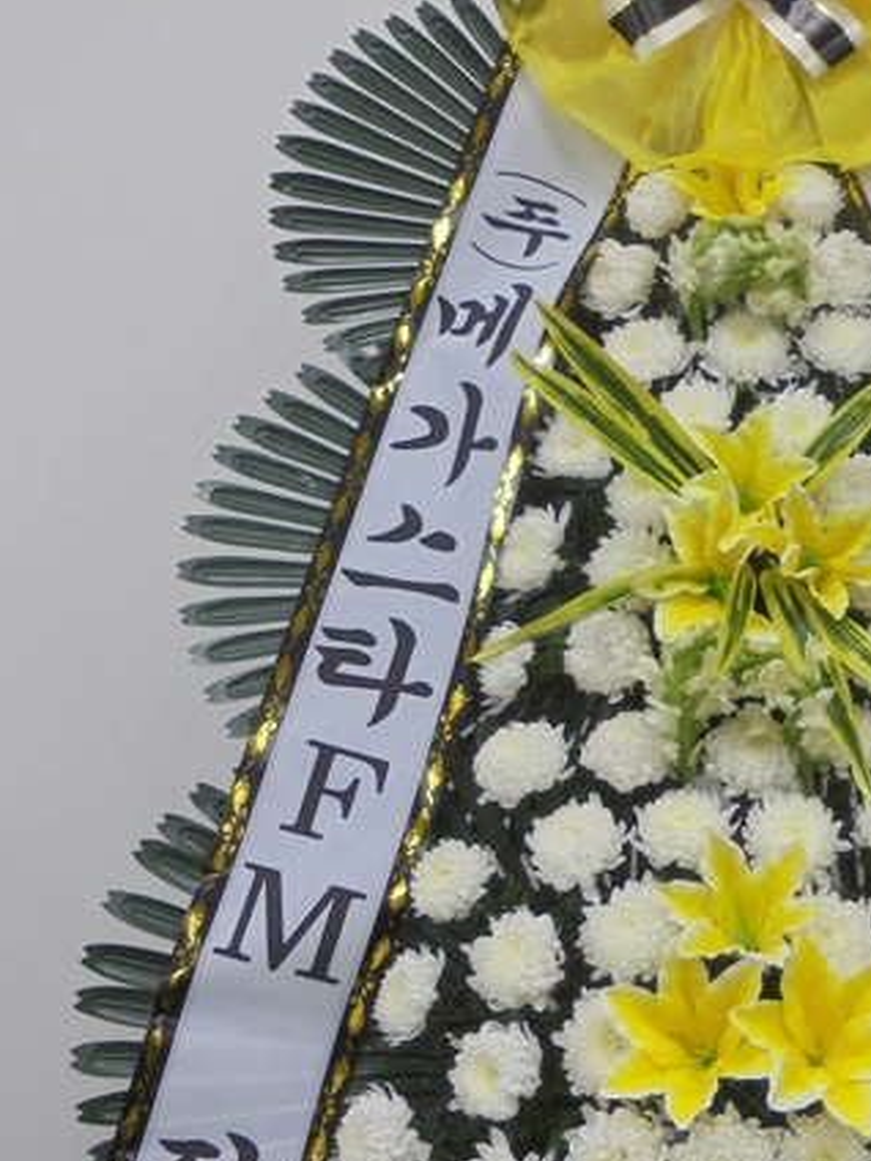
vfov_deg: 38.8
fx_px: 1644
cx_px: 772
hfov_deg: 28.6
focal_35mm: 49
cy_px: 654
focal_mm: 4.6
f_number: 3.5
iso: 100
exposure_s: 1/30
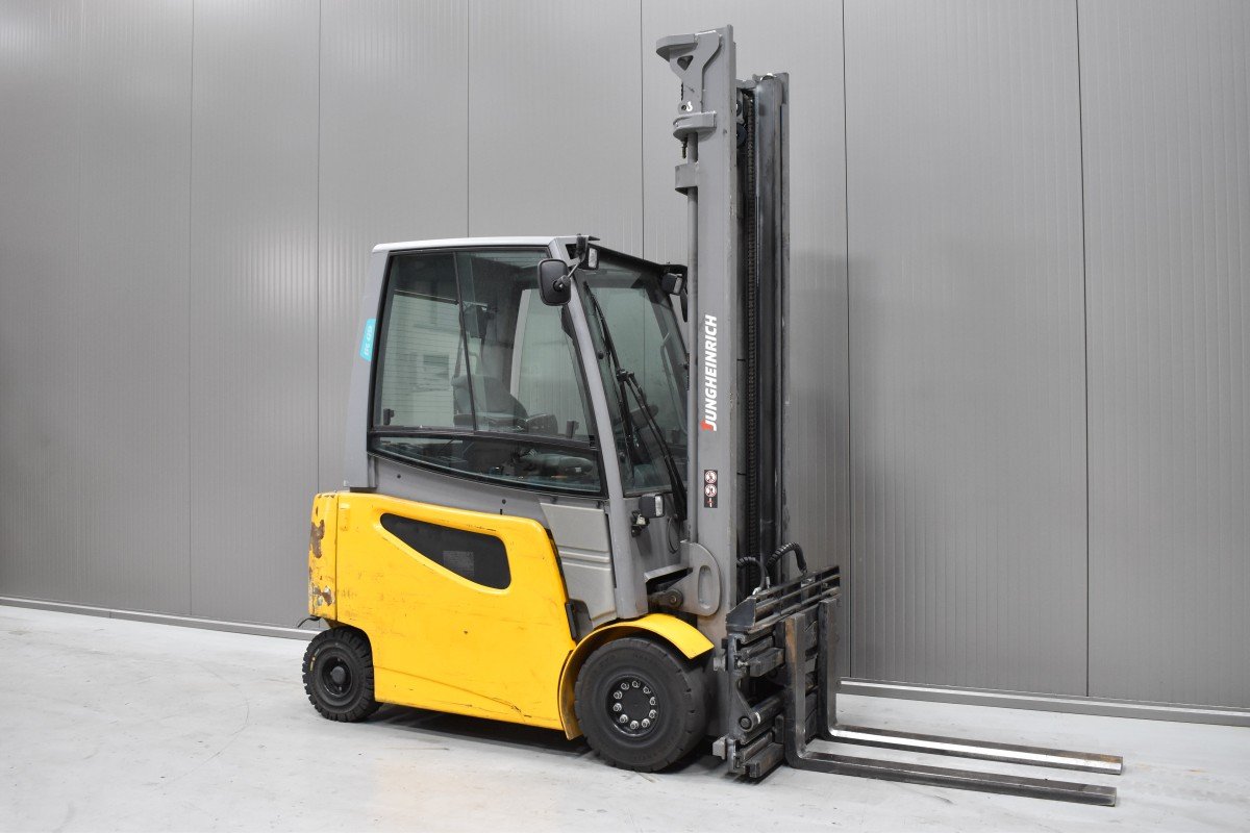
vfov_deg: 41.7
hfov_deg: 59.5
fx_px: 1094
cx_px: 625
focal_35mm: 32
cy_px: 416
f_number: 5.6
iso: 1250
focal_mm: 21
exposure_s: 1/30
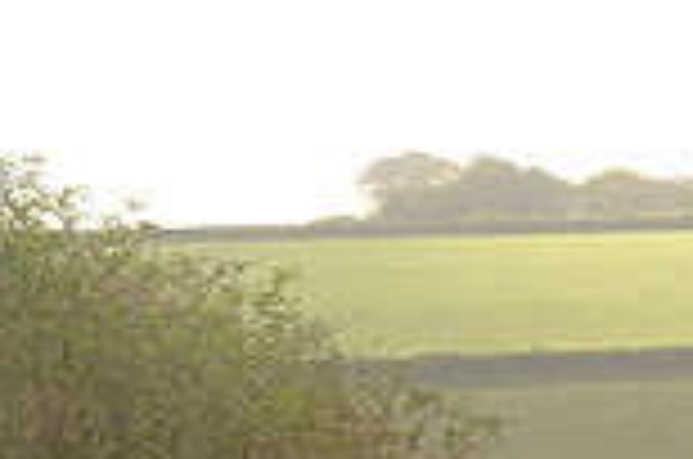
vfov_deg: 4.2
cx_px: 972
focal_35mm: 324
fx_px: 6224
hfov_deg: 6.3
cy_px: 801
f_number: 7.1
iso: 2500
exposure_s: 1/1250
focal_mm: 86
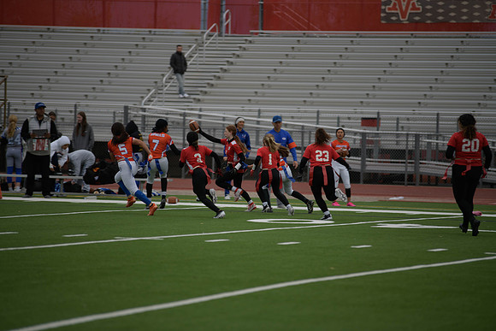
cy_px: 166
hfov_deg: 10.3
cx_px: 248
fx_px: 2756
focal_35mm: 200
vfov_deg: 6.9
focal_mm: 200
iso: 90
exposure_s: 1/200
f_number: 2.8
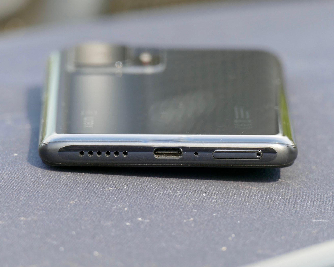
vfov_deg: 3.4
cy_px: 134
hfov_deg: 4.3
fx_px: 4438
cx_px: 160
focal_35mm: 449
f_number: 4.5
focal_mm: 145.09
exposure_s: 1/250
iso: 125
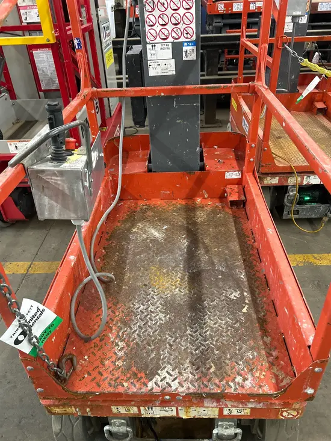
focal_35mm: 26
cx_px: 166
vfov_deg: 67.3
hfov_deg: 53.1
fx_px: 331
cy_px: 220
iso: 400
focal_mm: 5.7
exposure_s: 1/60
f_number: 1.5
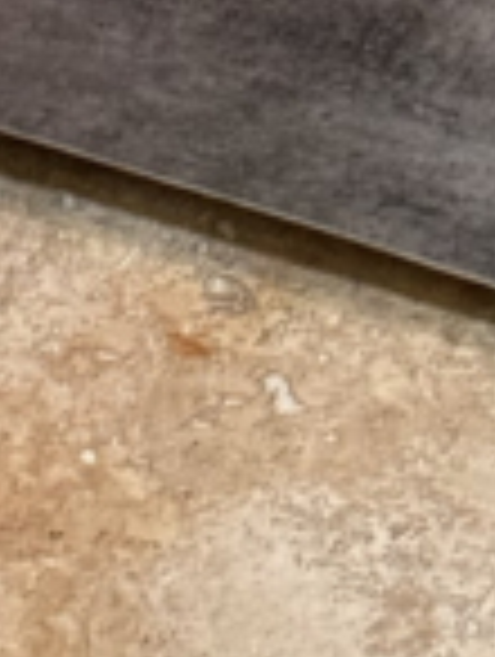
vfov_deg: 5.4
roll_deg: -1.3
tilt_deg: -20.6
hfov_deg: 4.4
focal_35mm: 338
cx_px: 758
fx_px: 6426
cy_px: -1566
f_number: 1.78
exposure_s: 1/33
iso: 400
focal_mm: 6.76
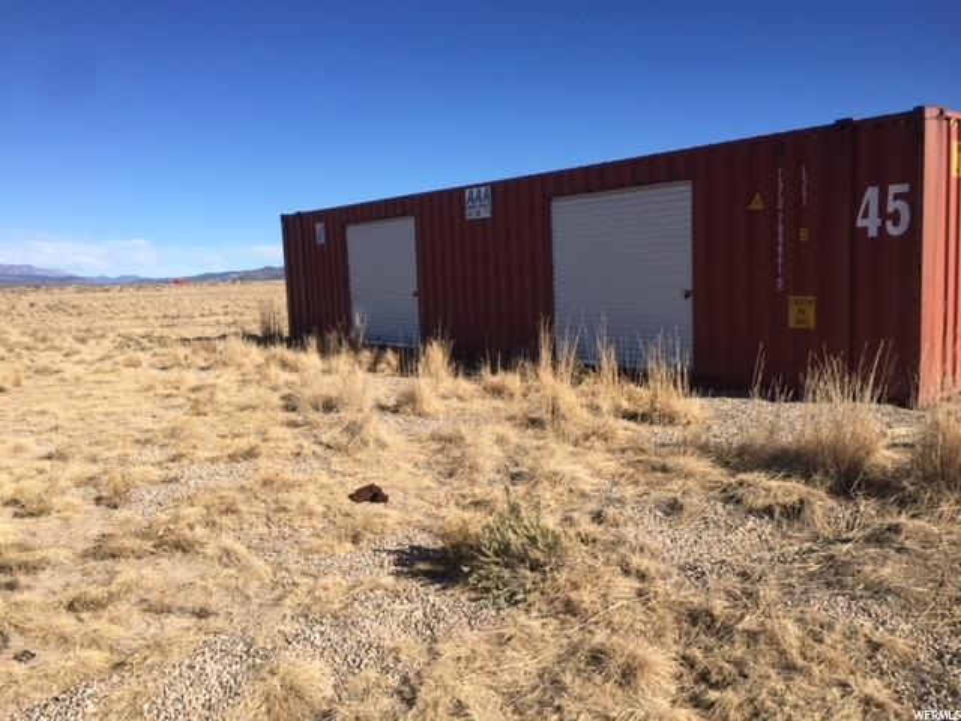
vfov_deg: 48.2
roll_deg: +0.7
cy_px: 360
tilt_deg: -5.4
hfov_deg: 61.7
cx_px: 480
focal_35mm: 29
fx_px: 805
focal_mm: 4.15
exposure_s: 1/1980
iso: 32
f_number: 2.2
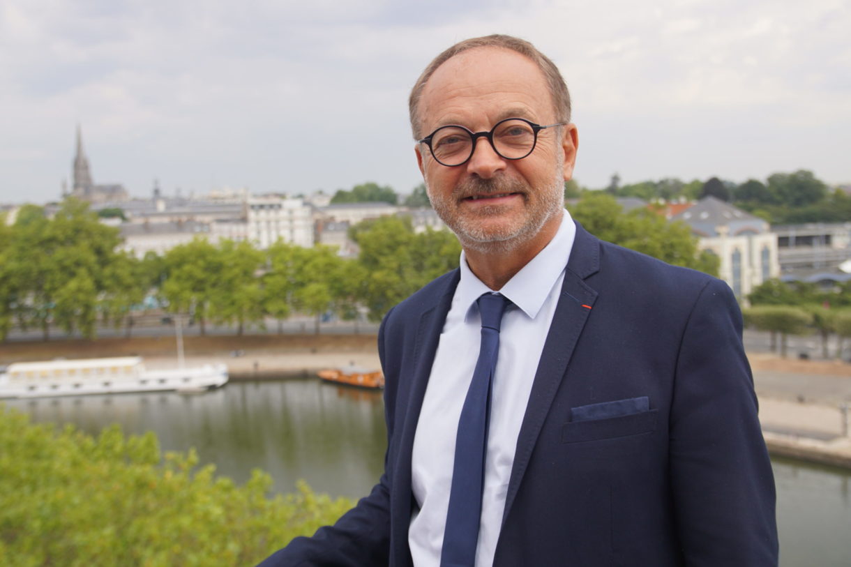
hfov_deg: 43.6
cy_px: 284
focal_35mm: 45
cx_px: 426
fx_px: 1064
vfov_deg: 29.9
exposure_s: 1/250
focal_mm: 30
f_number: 4
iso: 100
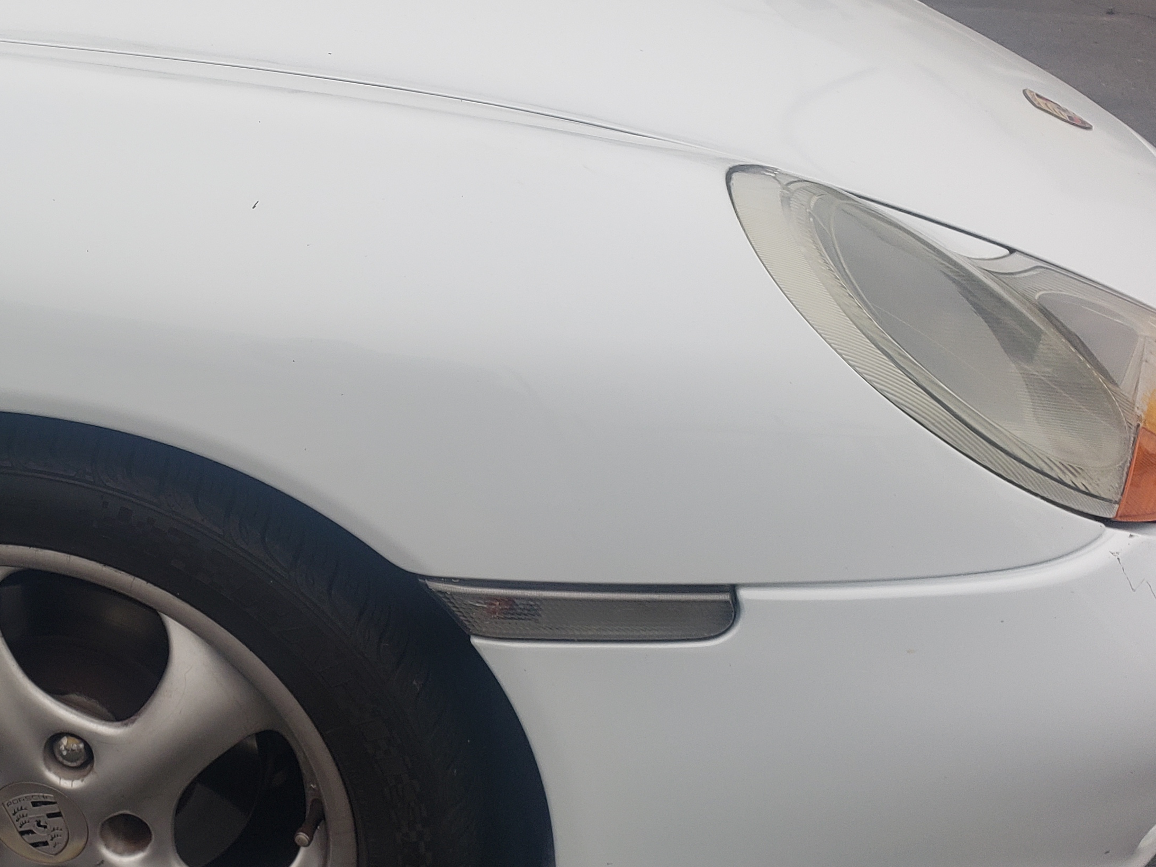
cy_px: 408
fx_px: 1603
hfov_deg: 37.2
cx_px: 129
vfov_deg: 30.3
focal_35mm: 48
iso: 50
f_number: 2.4
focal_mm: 4.3
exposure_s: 1/332
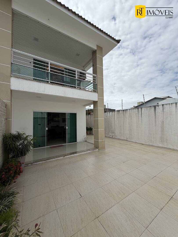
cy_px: 118
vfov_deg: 102.1
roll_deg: +0.8
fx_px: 96
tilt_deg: +1.8
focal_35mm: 14
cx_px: 89
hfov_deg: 85.7
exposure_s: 1/1534
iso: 20
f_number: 2.2
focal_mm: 2.22
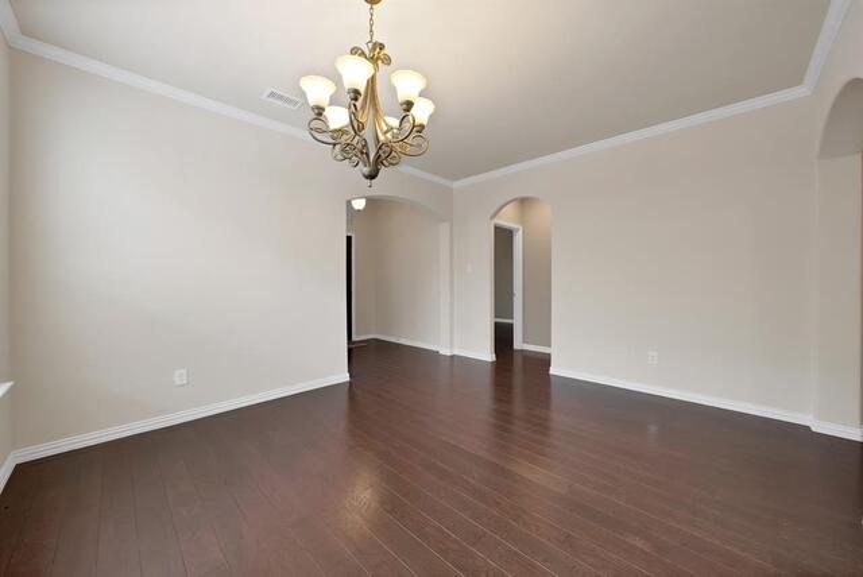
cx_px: 432
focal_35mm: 12
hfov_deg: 112.6
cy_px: 288
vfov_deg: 90.1
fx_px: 288
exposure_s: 1/4
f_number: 9
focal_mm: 12
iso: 640
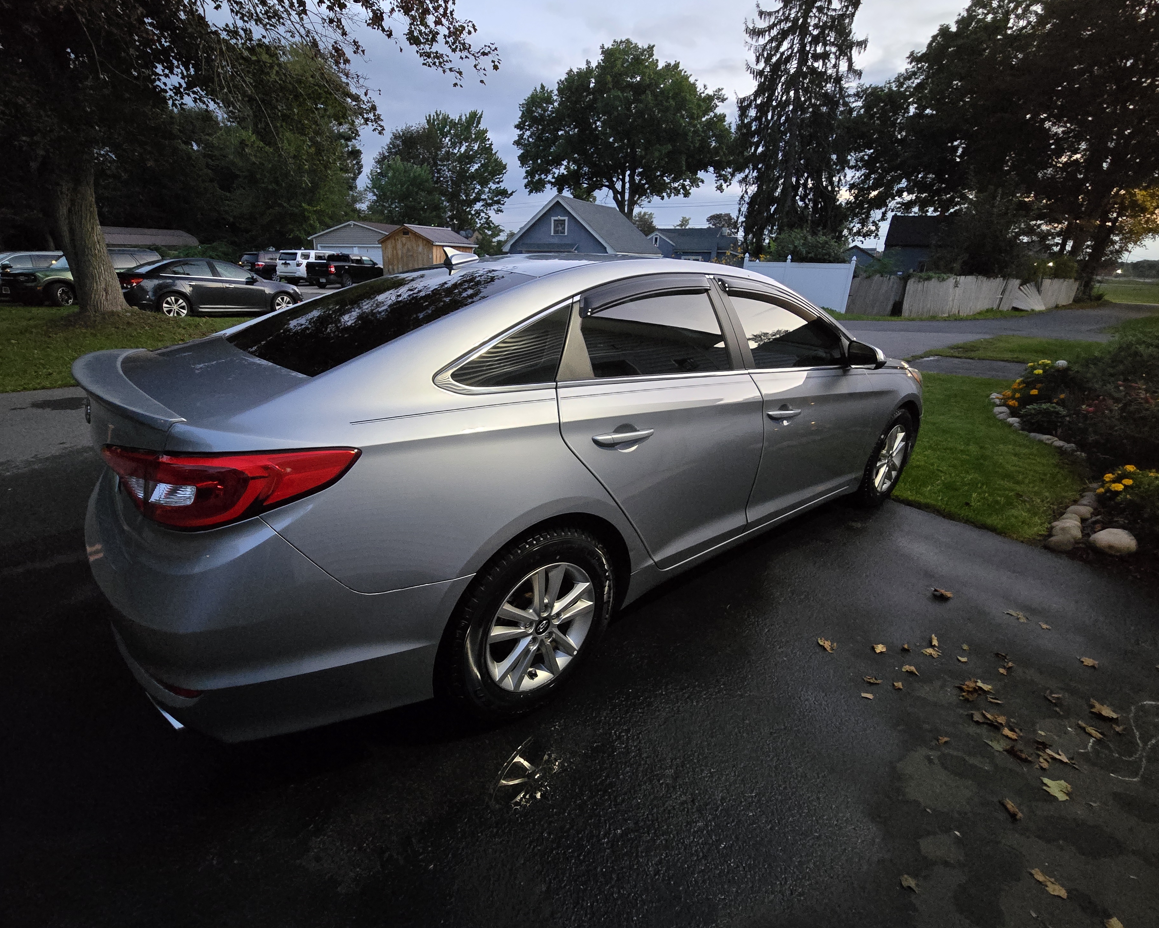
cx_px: 541
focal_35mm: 14
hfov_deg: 100.6
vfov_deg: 88.0
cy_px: 459
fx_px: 480
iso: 1600
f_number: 2.2
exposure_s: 1/60
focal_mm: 2.2
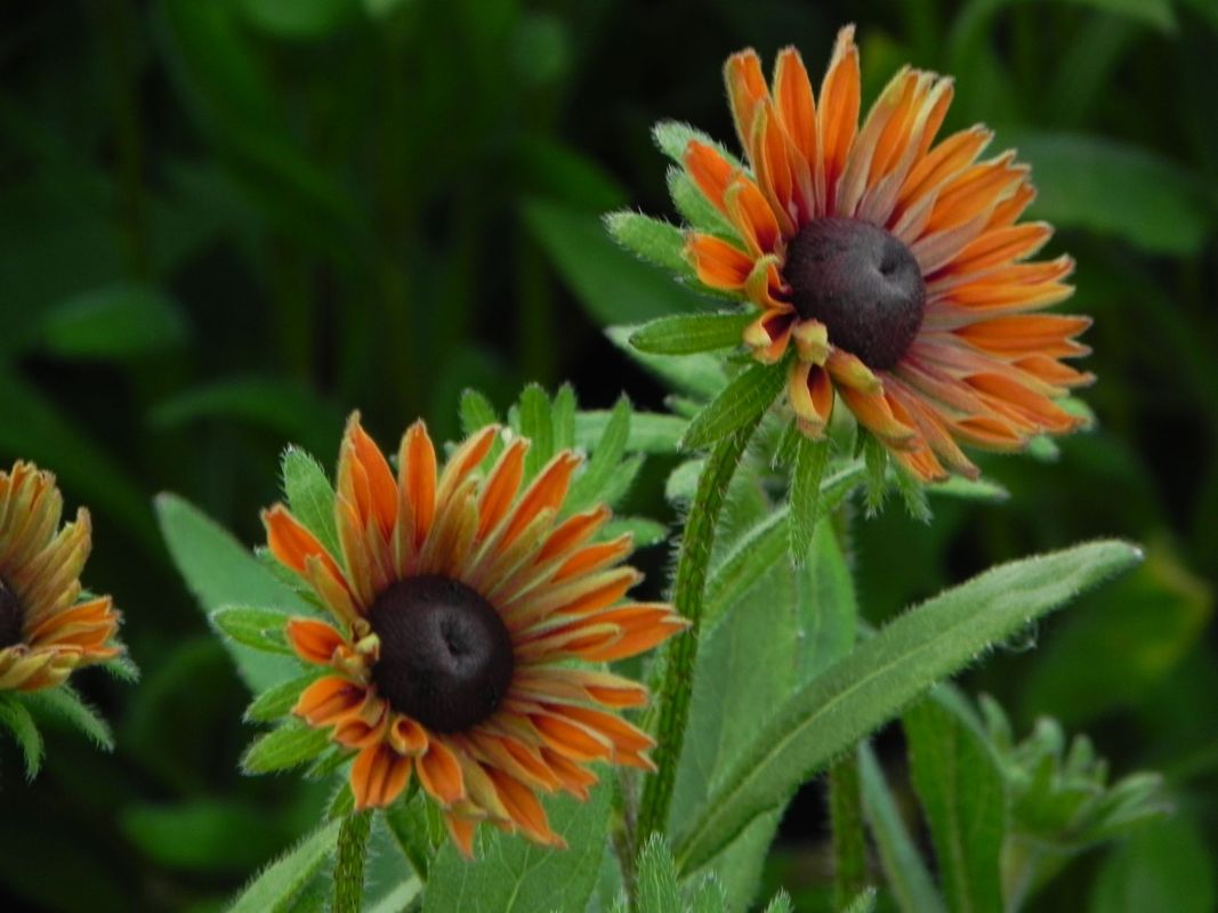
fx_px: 14952
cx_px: 609
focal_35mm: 425
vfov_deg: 3.5
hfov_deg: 4.7
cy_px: 456
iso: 160
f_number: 5
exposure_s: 1/15
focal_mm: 75.7
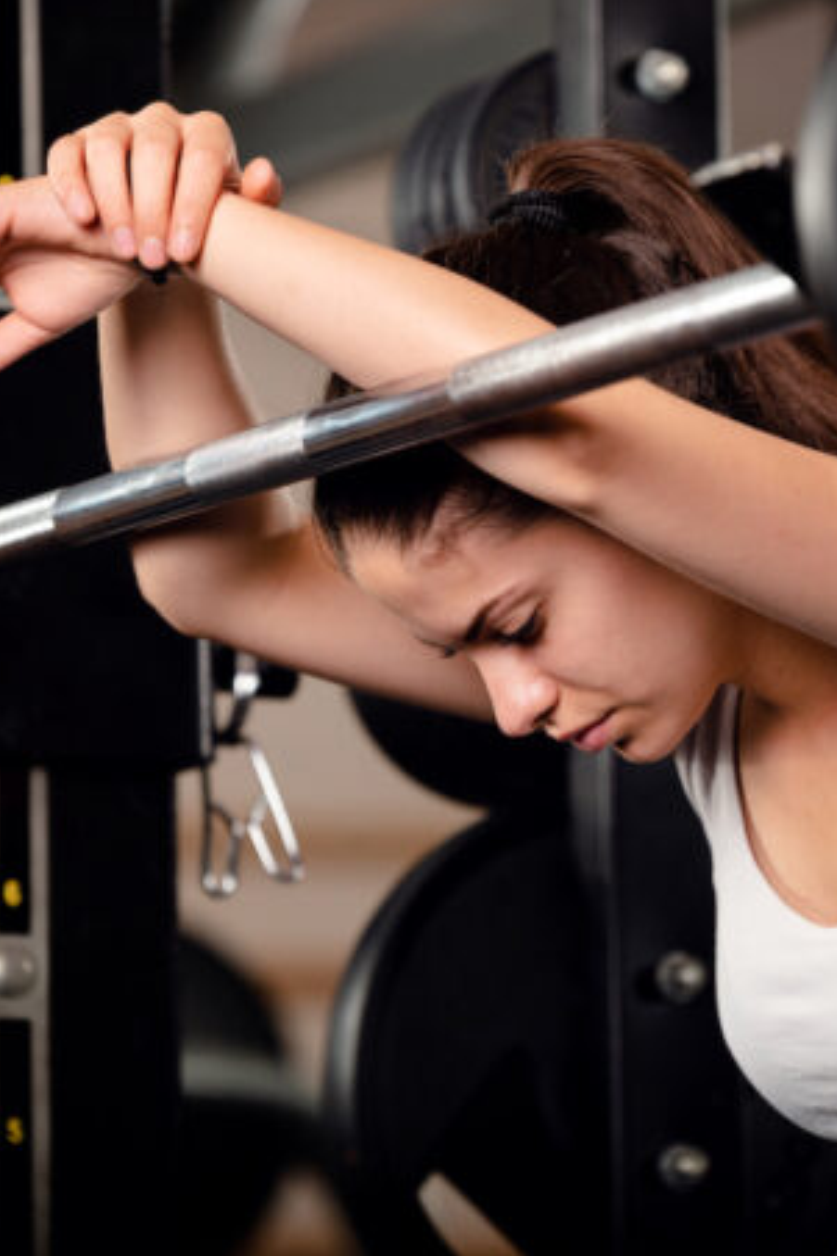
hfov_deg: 4.7
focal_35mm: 294
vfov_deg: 7.0
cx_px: 546
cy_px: 627
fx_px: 10260
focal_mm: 195
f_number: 3.5
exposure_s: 1/200
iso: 200
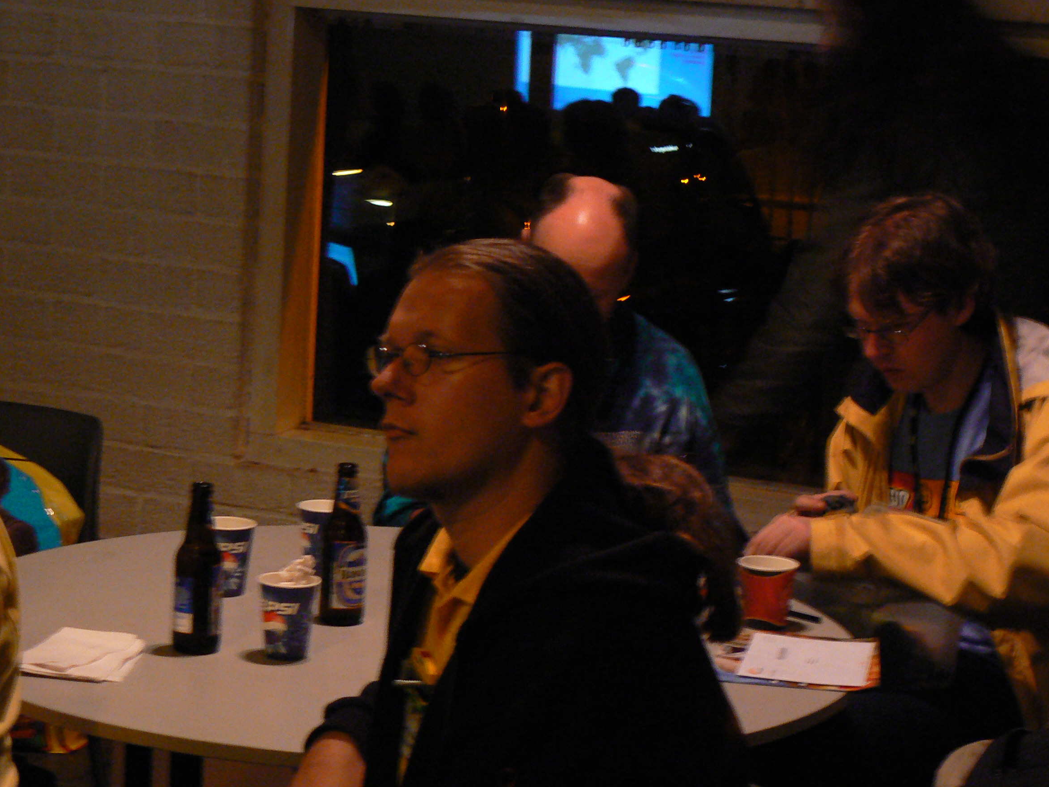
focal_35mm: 88
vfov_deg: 16.8
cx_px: 560
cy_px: 424
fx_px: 2667
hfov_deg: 22.3
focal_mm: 12.2
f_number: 3.2
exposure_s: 1/4
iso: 200
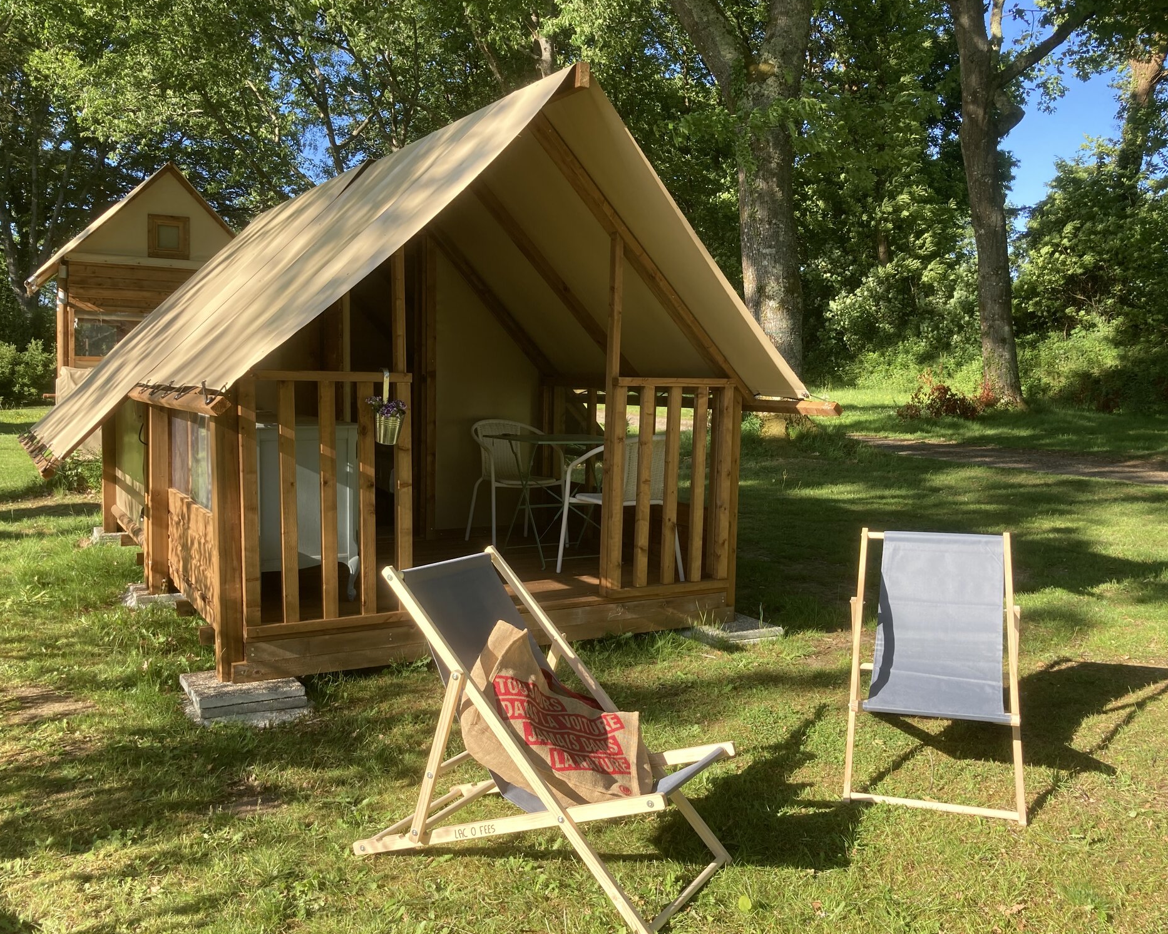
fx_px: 1037
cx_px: 567
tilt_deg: -5.6
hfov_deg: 58.8
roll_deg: -2.1
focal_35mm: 30
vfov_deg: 48.5
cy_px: 462
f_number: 1.8
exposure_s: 1/407
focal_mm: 3.99
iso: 20
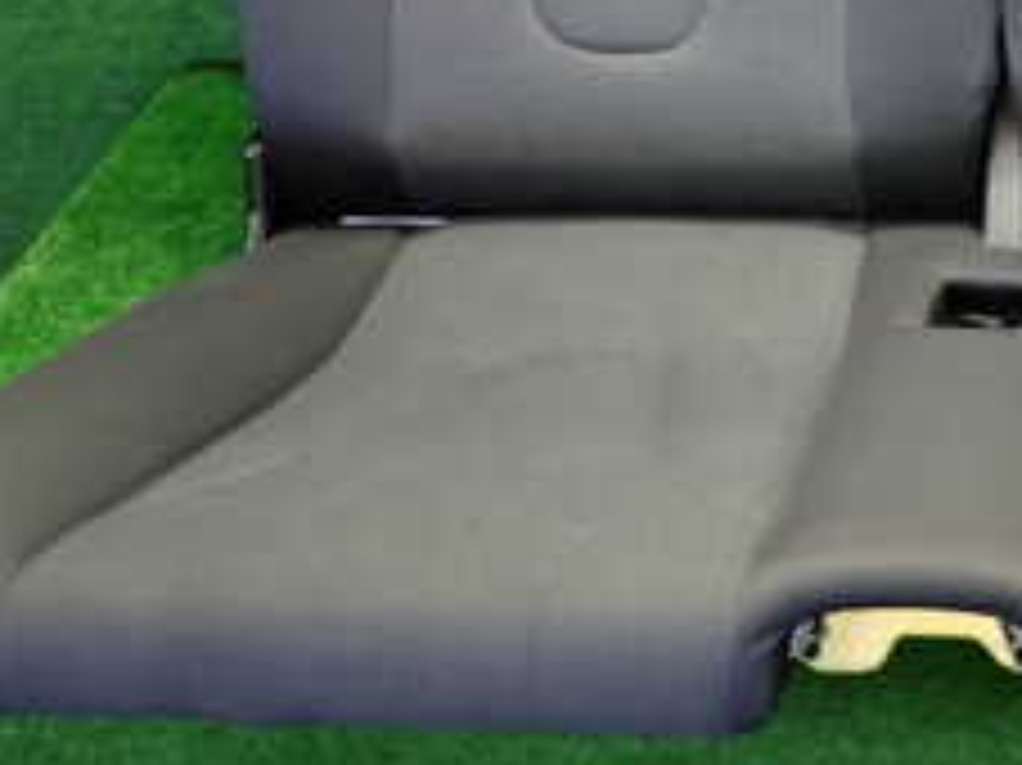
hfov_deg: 27.5
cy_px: 18
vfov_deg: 21.5
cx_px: 1049
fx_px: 1948
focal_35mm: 66
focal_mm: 4.5
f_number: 2
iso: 250
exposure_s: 1/30
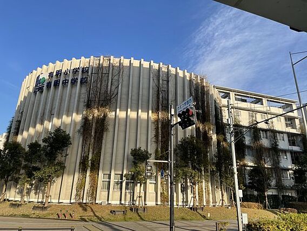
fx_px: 231
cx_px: 154
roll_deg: -1.4
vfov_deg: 53.1
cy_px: 116
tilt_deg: +20.4
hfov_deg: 67.3
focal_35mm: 26
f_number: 1.6
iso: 32
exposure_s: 1/997
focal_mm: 4.2
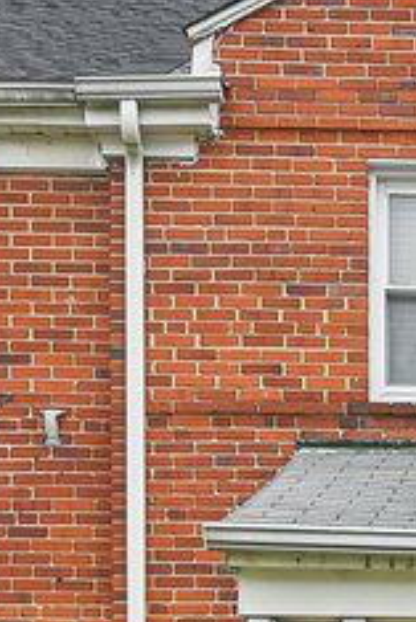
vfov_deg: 14.9
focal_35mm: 122
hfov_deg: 10.6
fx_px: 2111
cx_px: 729
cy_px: 1065
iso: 100
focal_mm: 14
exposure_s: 1/250
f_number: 8
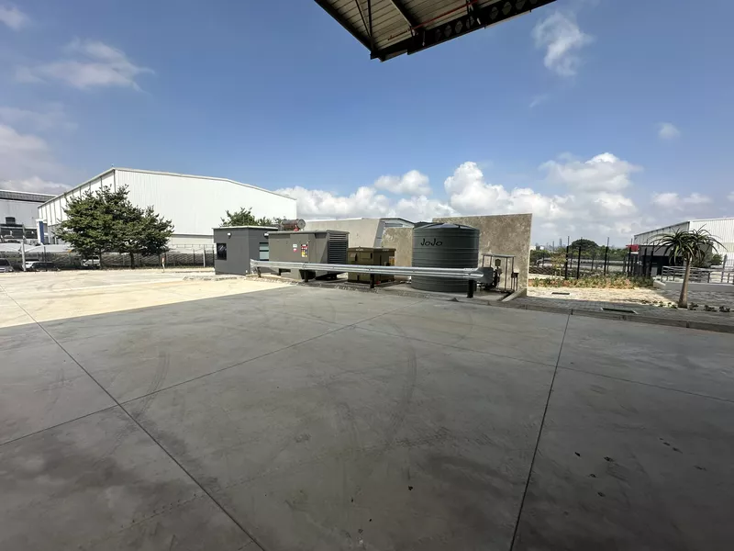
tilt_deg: -5.2
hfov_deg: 102.1
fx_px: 297
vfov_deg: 85.7
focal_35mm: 14
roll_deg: -0.7
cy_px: 276
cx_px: 367
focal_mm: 2.22
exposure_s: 1/2564
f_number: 2.2
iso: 50
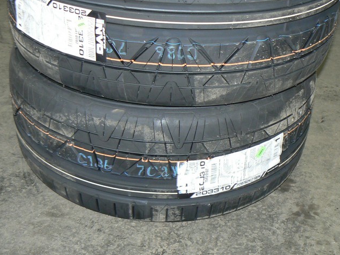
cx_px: 180
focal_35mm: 47
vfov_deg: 30.7
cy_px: 94
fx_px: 461
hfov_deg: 40.4
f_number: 2.8
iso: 100
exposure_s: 1/30
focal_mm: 6
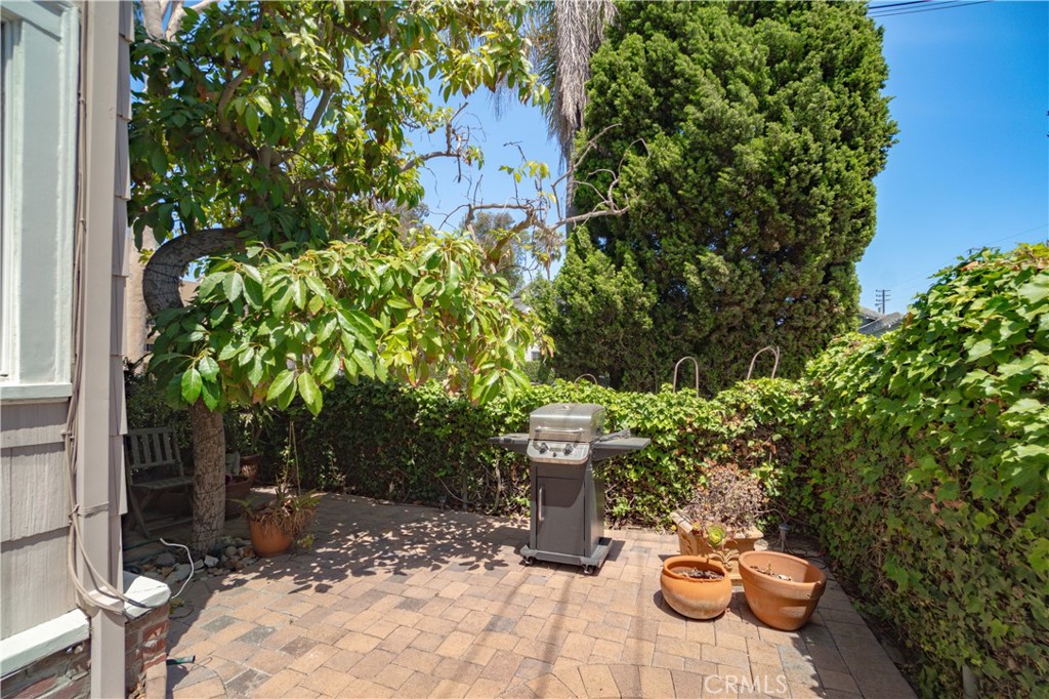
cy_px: 350
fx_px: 437
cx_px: 524
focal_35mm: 15
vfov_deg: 77.3
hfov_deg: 100.4
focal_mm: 10
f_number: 7.1
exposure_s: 1/320
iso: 100
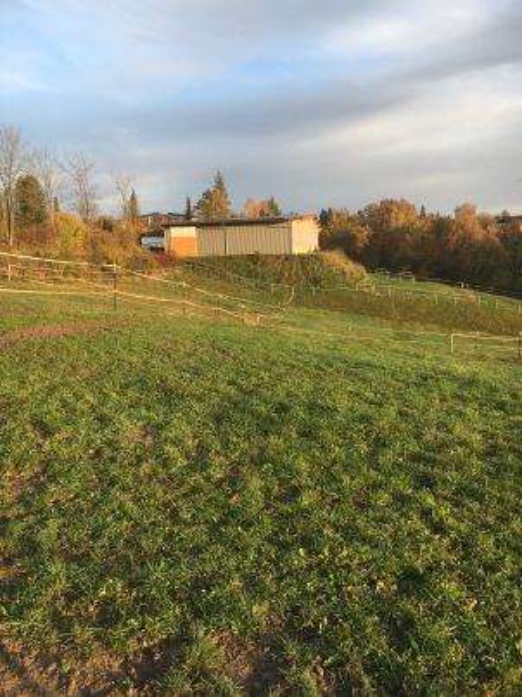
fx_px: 583
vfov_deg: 61.7
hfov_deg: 48.2
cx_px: 261
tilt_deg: -9.7
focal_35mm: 29
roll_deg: +1.5
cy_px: 348
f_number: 2.2
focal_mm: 4.15
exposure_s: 1/403
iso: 25
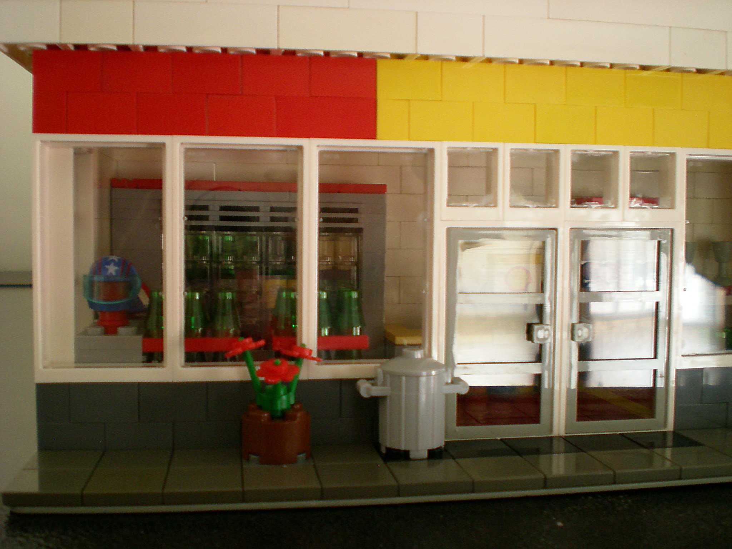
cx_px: 366
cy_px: 274
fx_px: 804
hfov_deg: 49.0
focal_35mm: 38
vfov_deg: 37.7
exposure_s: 1/10
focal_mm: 6.3
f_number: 3.1
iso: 200
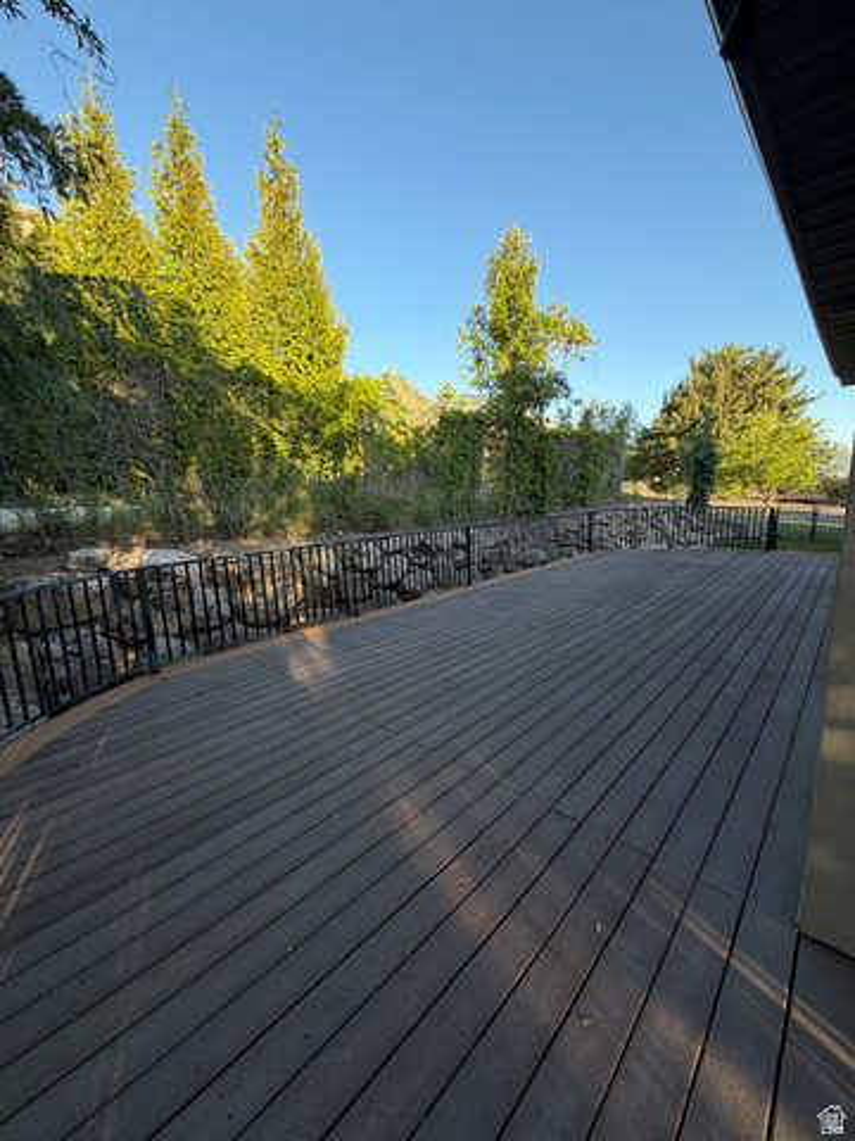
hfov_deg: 85.7
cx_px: 428
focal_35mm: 14
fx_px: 461
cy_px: 570
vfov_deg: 102.1
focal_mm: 2.22
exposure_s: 1/230
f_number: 2.2
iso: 40
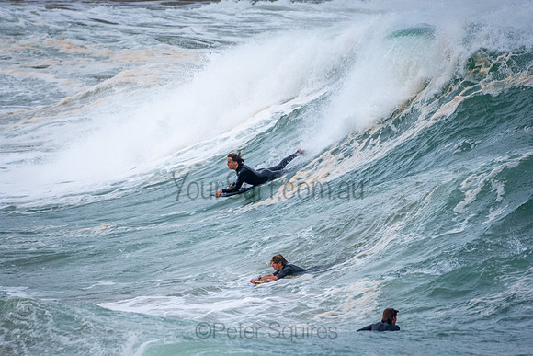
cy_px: 178
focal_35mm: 750
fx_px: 11106
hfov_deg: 2.7
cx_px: 266
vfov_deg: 1.8
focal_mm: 500
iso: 360
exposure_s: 1/1000
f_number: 5.6
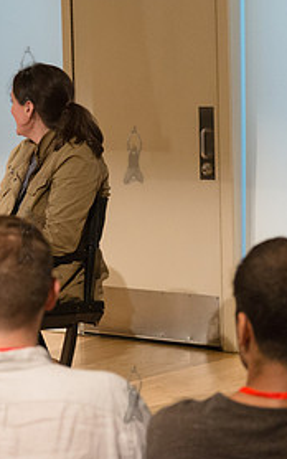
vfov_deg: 15.8
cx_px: -186
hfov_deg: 9.6
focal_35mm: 132
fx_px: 1650
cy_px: 154
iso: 2500
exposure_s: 1/250
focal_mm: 62
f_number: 4
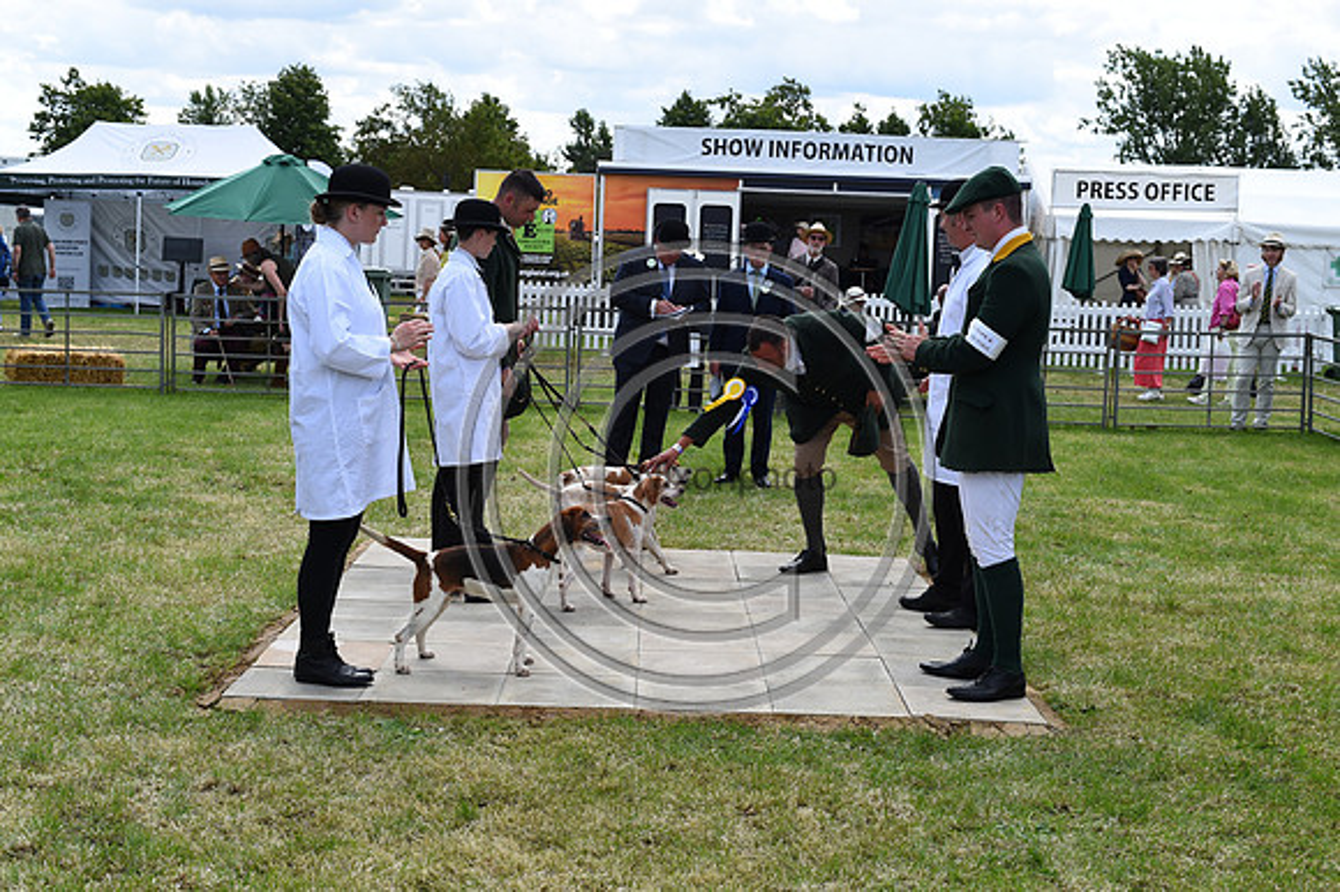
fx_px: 1860
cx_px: 670
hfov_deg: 39.6
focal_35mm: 50
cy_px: 446
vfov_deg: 27.0
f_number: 9
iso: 640
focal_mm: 50
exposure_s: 1/1250
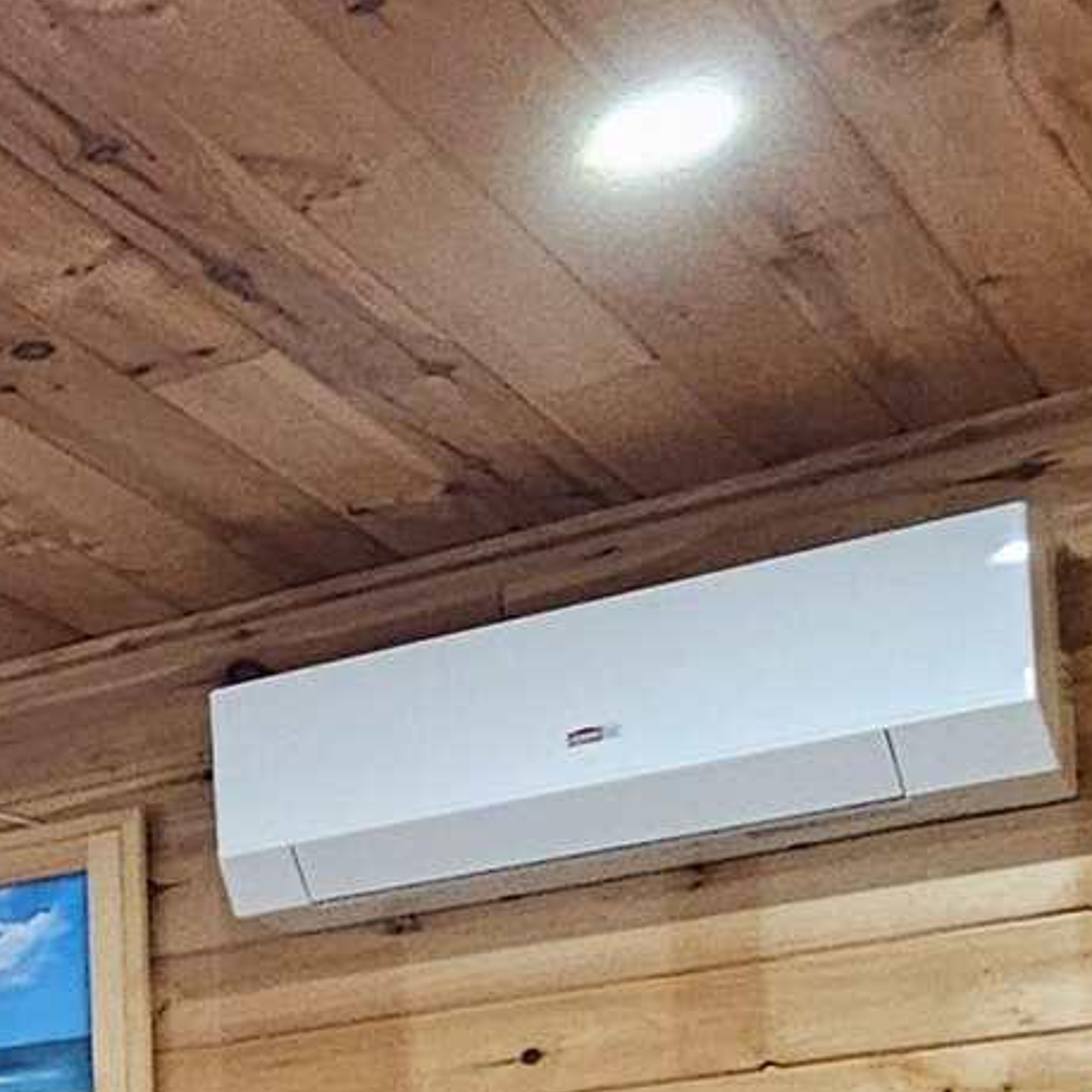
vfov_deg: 19.9
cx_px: -1247
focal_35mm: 77
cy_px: 1564
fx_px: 2748
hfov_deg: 16.0
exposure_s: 1/30
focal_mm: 2.2
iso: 320
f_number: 2.2
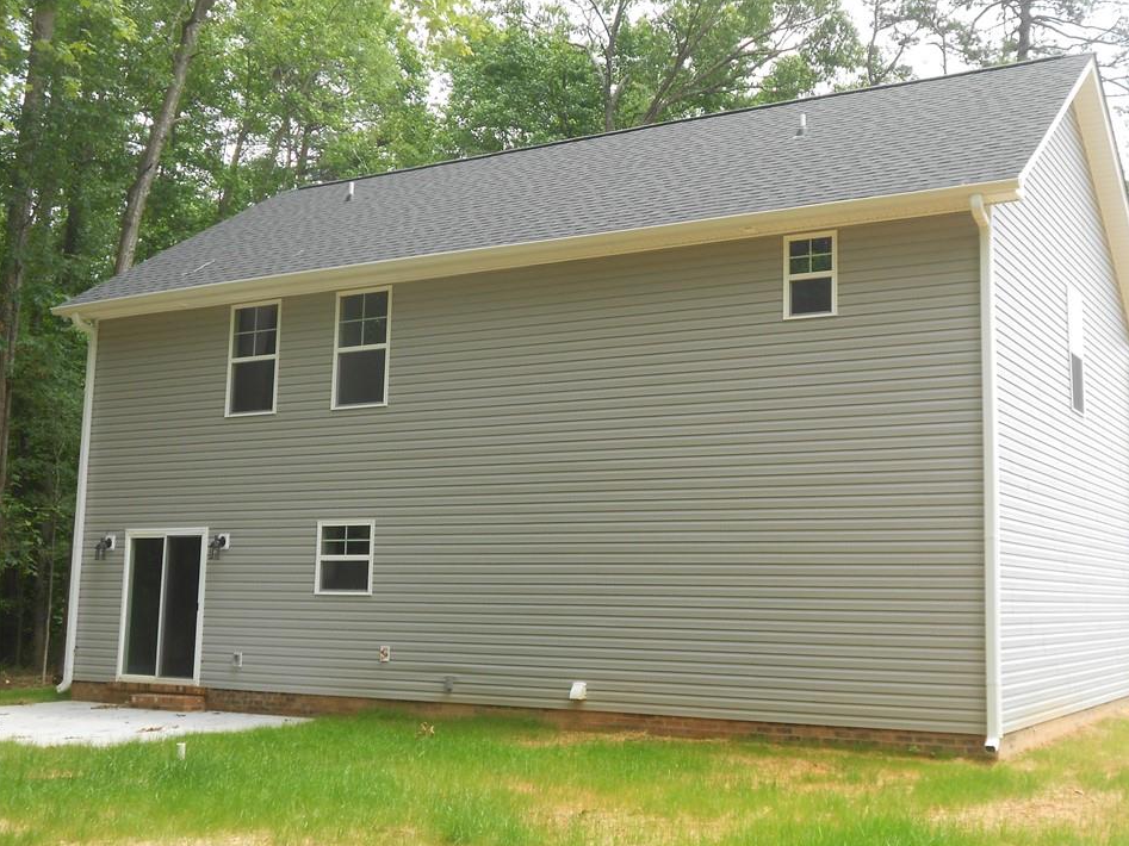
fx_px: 1304
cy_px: 417
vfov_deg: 36.0
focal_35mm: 40
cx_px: 606
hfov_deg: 46.8
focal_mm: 6.7
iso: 80
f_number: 3.9
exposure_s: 1/200
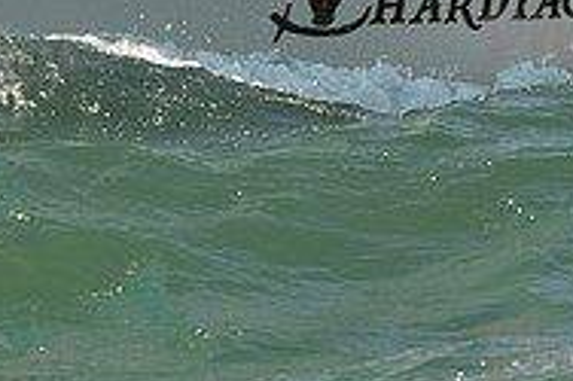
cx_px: 326
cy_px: -120
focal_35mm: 417
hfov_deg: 4.9
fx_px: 6631
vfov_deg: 3.3
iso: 320
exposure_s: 1/800
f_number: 11
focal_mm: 135
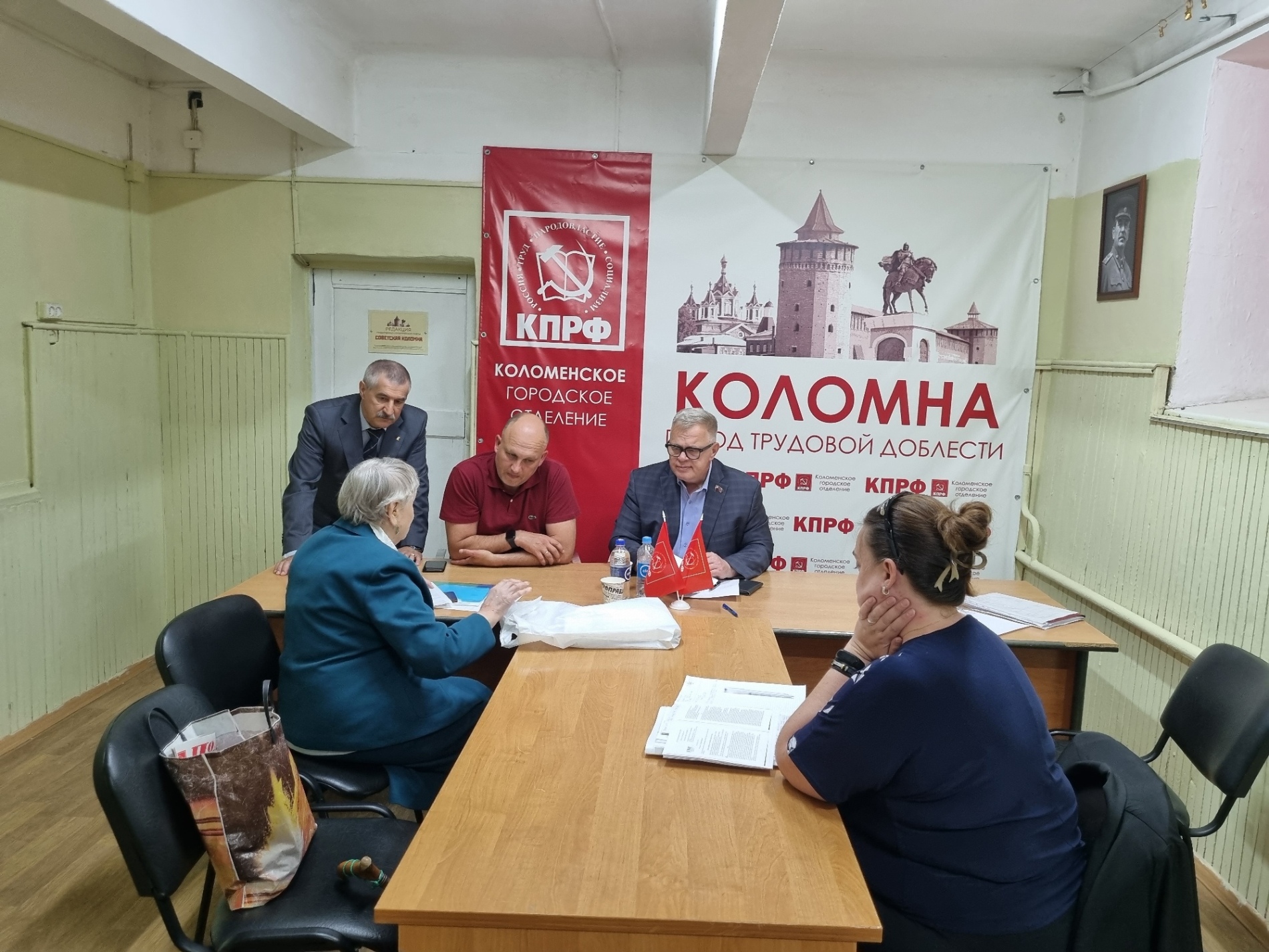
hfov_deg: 67.3
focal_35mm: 26
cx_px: 634
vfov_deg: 53.1
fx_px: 953
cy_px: 476
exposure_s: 1/100
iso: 250
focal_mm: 5.4
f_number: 1.8
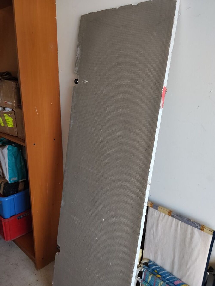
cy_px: 143
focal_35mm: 29
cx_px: 108
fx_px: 240
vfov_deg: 61.7
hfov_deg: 48.2
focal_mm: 4.22
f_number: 1.8
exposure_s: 1/50
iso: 80
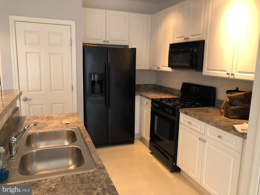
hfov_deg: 63.4
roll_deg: -1.5
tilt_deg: -9.2
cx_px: 130
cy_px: 98
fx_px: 210
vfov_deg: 49.7
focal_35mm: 28
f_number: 1.8
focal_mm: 3.99
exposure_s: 1/15
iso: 64
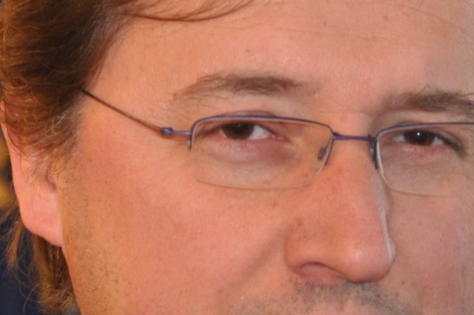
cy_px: 184
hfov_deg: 18.3
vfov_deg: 12.2
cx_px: 296
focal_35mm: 112
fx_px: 1469
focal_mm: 55
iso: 800
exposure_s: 1/30
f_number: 4
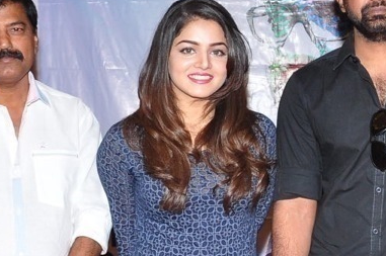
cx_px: 335
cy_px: 157
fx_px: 1114
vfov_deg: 13.1
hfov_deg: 19.4
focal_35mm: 104
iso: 500
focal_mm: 22
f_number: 5.6
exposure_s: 1/125
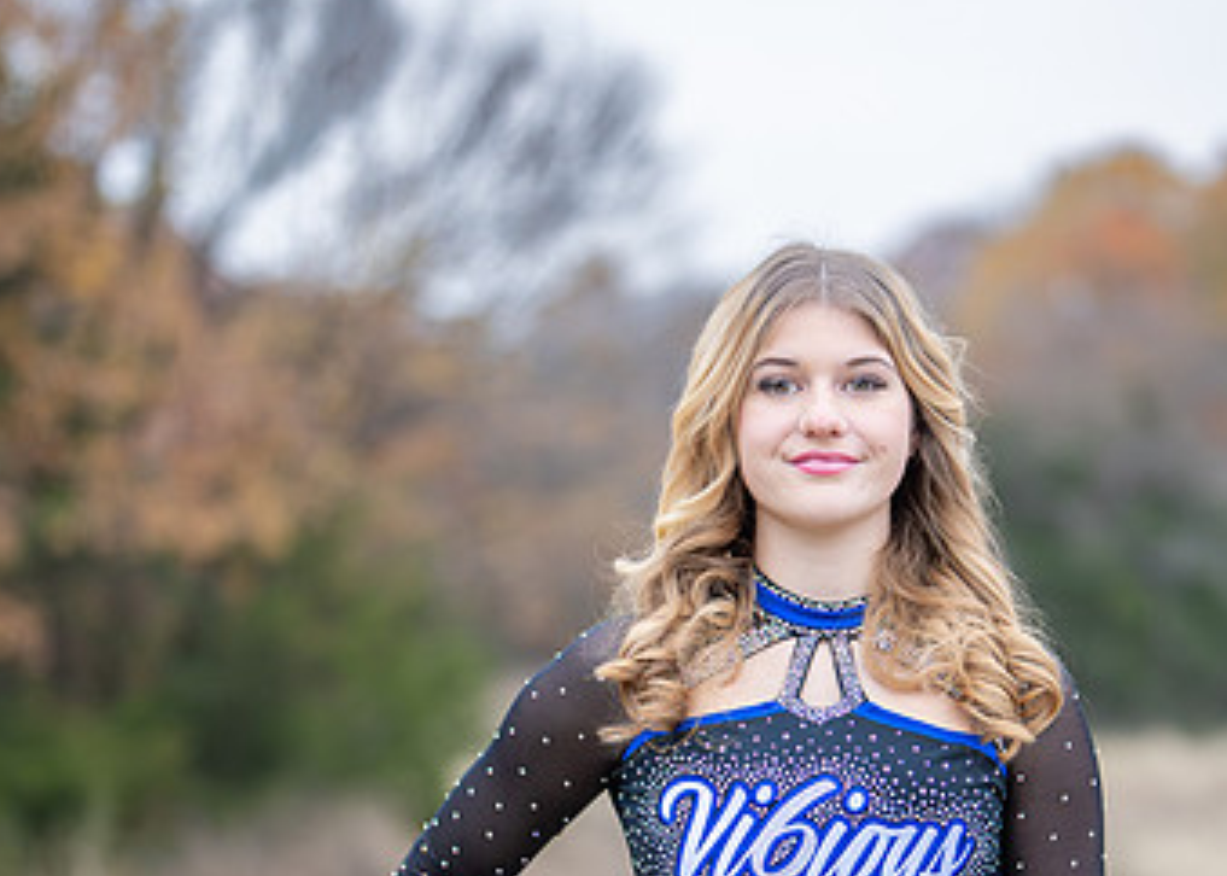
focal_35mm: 108
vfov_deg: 13.2
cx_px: 778
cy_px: 707
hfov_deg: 18.5
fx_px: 3763
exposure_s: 1/1000
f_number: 1.2
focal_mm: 50
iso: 400
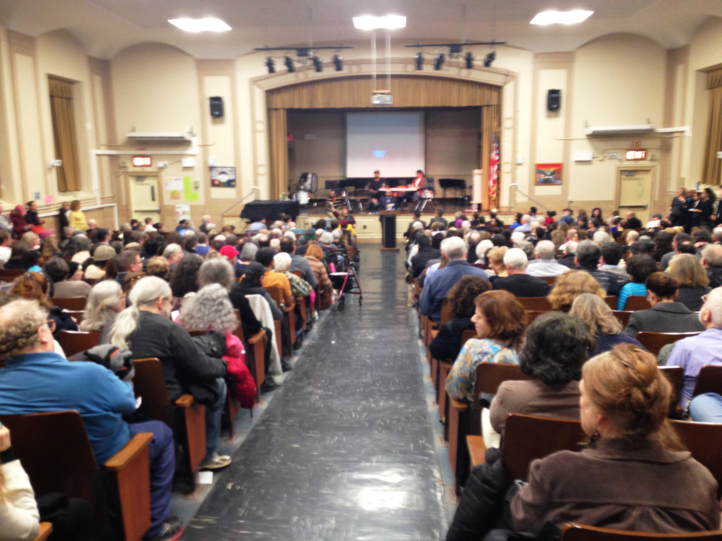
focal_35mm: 33
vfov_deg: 42.9
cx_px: 361
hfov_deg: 55.4
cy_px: 270
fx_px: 688
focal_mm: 4.12
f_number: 2.4
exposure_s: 1/20
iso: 125
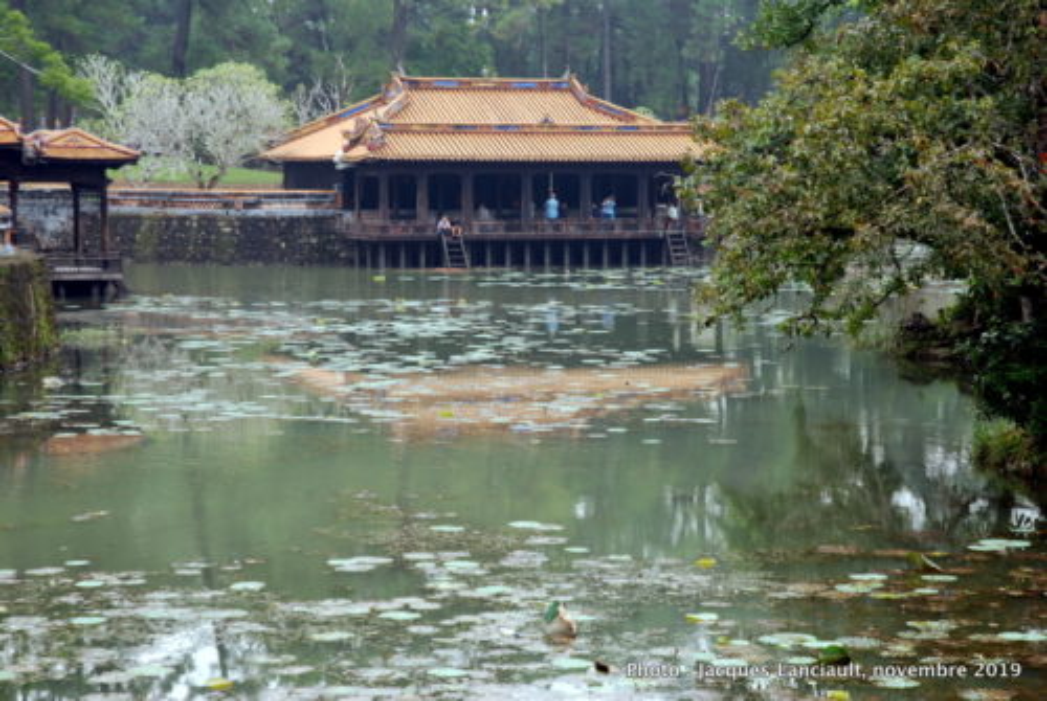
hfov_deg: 24.2
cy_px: 350
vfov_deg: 16.3
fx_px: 2447
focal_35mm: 84
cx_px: 524
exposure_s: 1/15
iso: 100
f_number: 8
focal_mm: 56
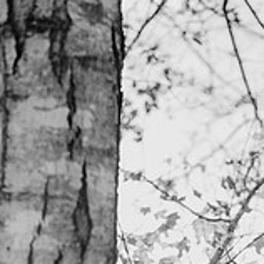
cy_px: 369
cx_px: 222
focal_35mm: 121
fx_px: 1044
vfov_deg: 13.7
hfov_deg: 14.3
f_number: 2.8
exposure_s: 1/1000
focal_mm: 50
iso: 500
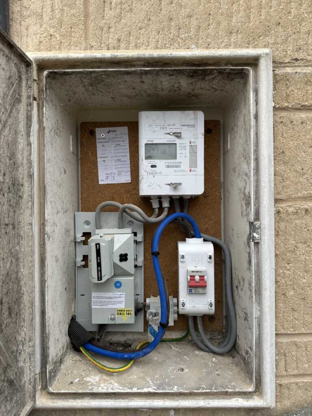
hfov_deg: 56.8
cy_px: 208
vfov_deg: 71.6
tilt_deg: +1.1
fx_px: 288
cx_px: 156
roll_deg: -1.0
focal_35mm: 24
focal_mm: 6.86
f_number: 1.78
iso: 80
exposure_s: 1/494
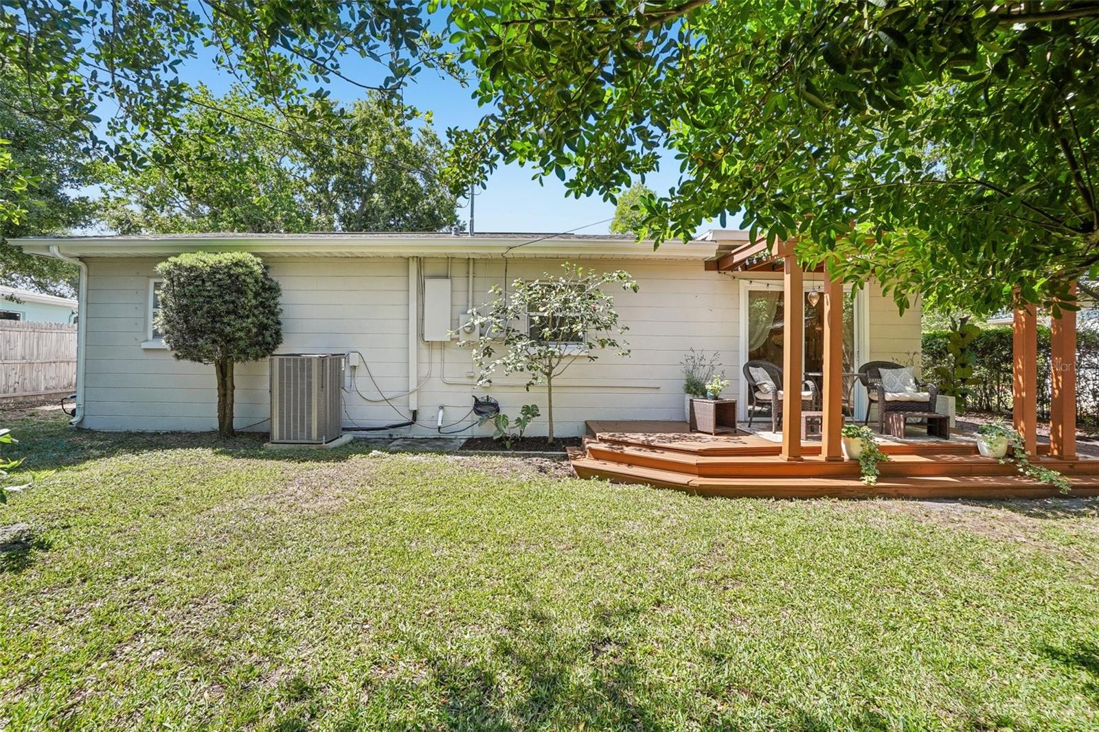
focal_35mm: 15
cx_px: 550
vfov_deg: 77.3
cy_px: 366
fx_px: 458
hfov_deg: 100.4
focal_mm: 10
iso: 100
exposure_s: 1/90
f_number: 8
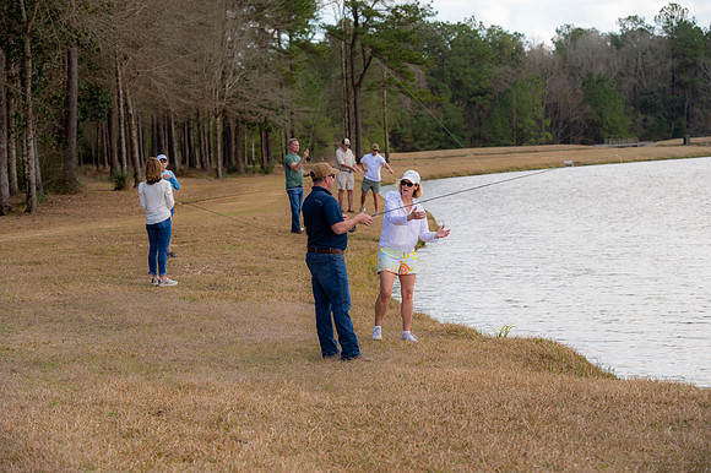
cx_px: 356
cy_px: 236
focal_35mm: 105
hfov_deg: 19.5
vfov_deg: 13.0
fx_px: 2072
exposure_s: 1/200
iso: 100
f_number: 5.6
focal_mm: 105
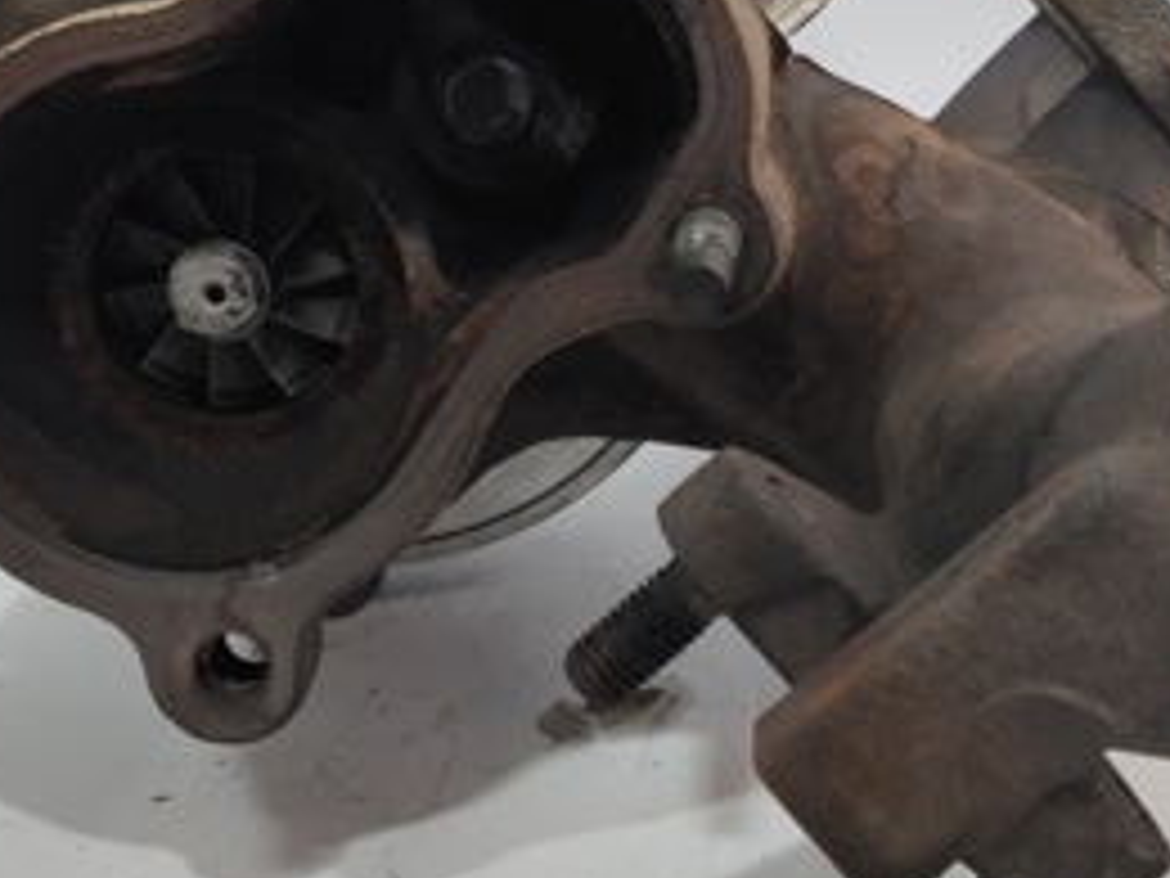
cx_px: 652
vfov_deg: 22.6
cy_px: 149
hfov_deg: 30.2
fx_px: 2163
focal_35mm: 64
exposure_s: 1/136
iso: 50
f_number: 2
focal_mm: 2.78
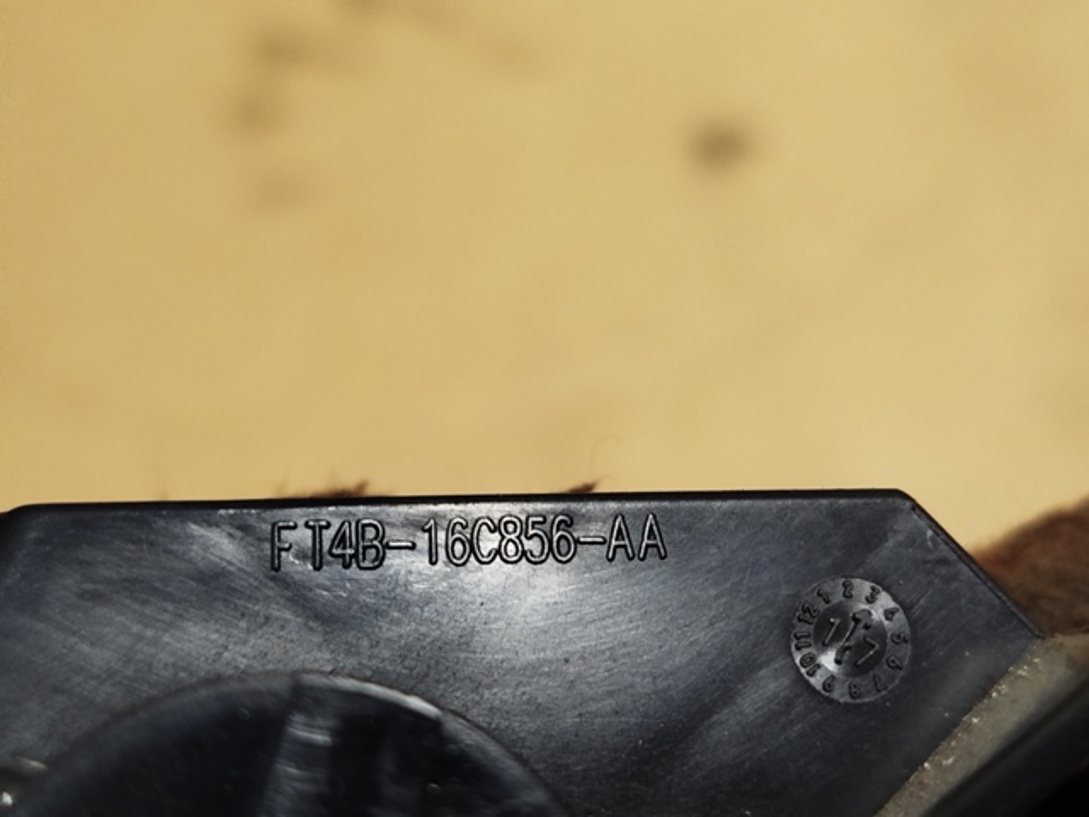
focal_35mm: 48
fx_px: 1510
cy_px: 408
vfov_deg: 30.3
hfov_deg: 39.7
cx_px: 544
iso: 500
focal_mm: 5.31
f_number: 1.7
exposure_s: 1/33
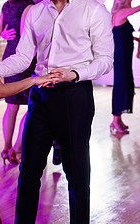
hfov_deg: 12.8
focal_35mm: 102
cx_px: 27
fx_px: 623
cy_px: 101
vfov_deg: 20.4
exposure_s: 1/160
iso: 2000
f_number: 2
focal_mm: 35
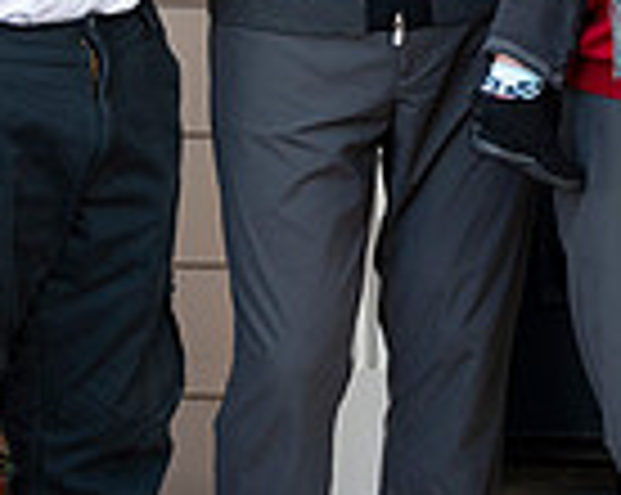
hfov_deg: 12.1
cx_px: 648
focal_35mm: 158
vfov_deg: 9.4
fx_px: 2900
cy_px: -313
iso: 400
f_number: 5
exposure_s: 1/100
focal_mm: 40
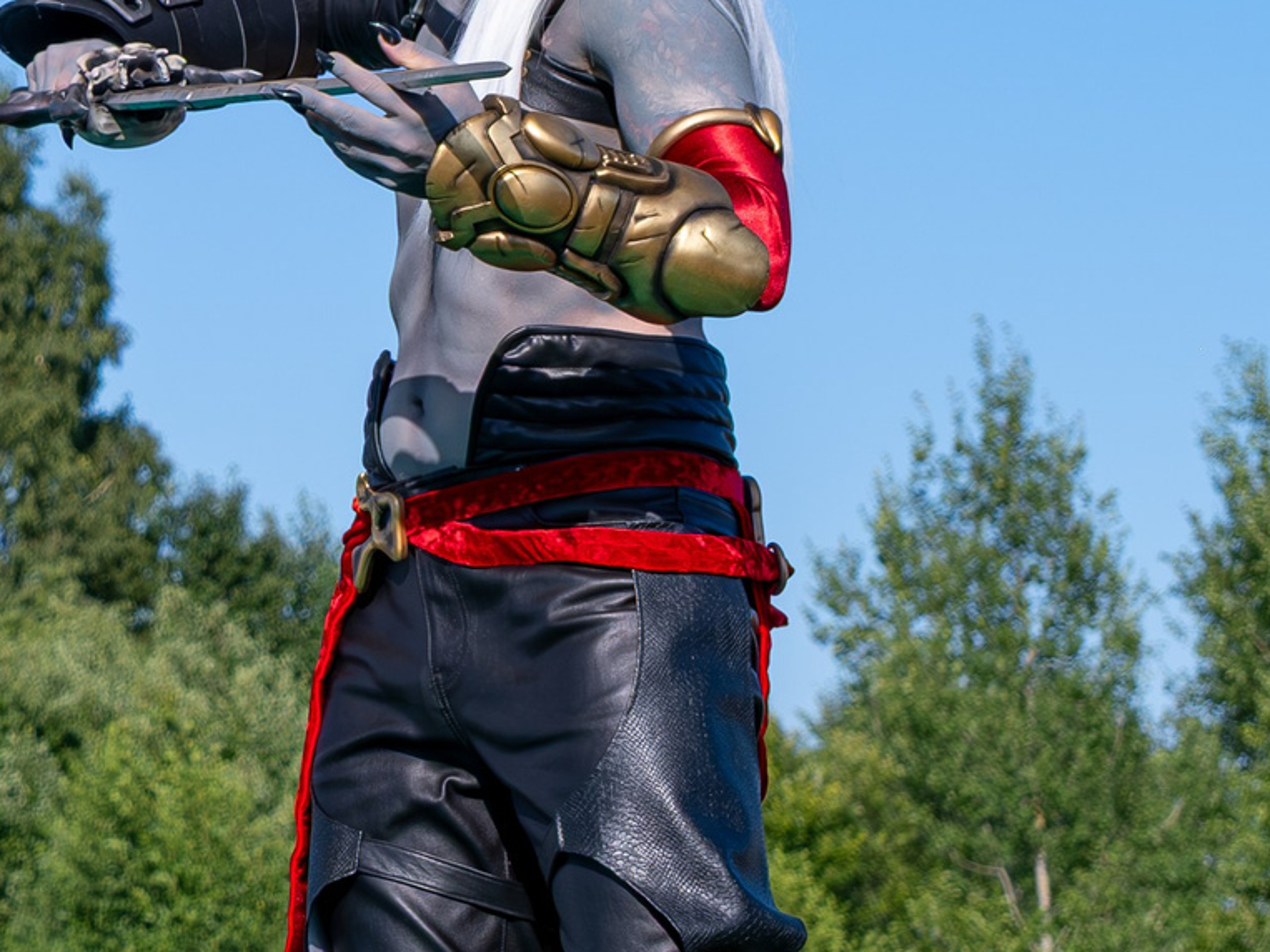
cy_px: 124
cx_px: -628
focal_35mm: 213
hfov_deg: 9.1
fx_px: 7813
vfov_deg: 7.0
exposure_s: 1/1250
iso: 160
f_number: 4
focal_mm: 36.5
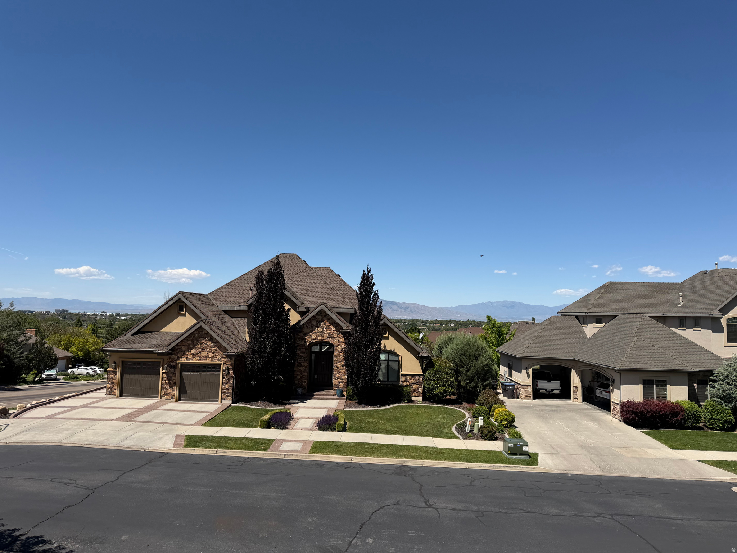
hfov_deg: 71.6
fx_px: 511
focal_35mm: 24
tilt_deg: +3.2
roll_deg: -1.5
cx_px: 368
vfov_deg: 56.8
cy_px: 276
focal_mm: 6.76
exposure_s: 1/6711
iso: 80
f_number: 1.78
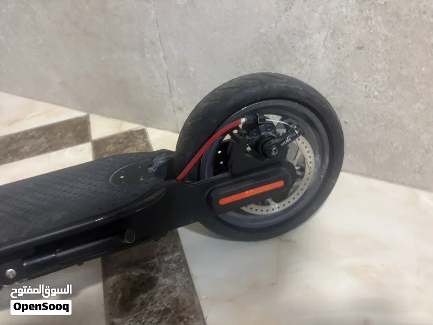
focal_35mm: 26
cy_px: 162
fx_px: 325
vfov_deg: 53.1
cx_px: 216
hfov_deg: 67.3
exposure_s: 1/50
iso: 320
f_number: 1.6
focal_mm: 5.96
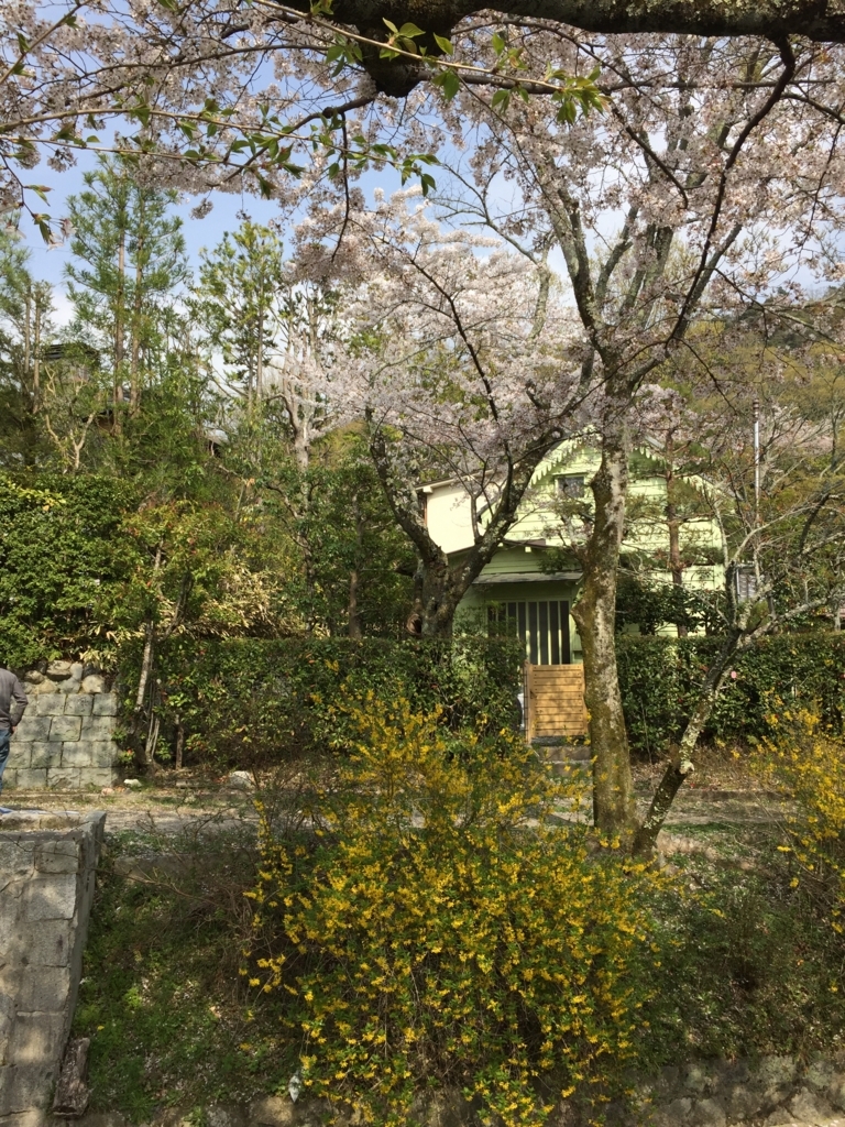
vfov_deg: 61.7
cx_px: 422
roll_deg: +0.1
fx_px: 944
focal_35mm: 29
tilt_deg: +6.7
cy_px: 564
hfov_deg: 48.2
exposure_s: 1/1582
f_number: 2.2
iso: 32
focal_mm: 4.15
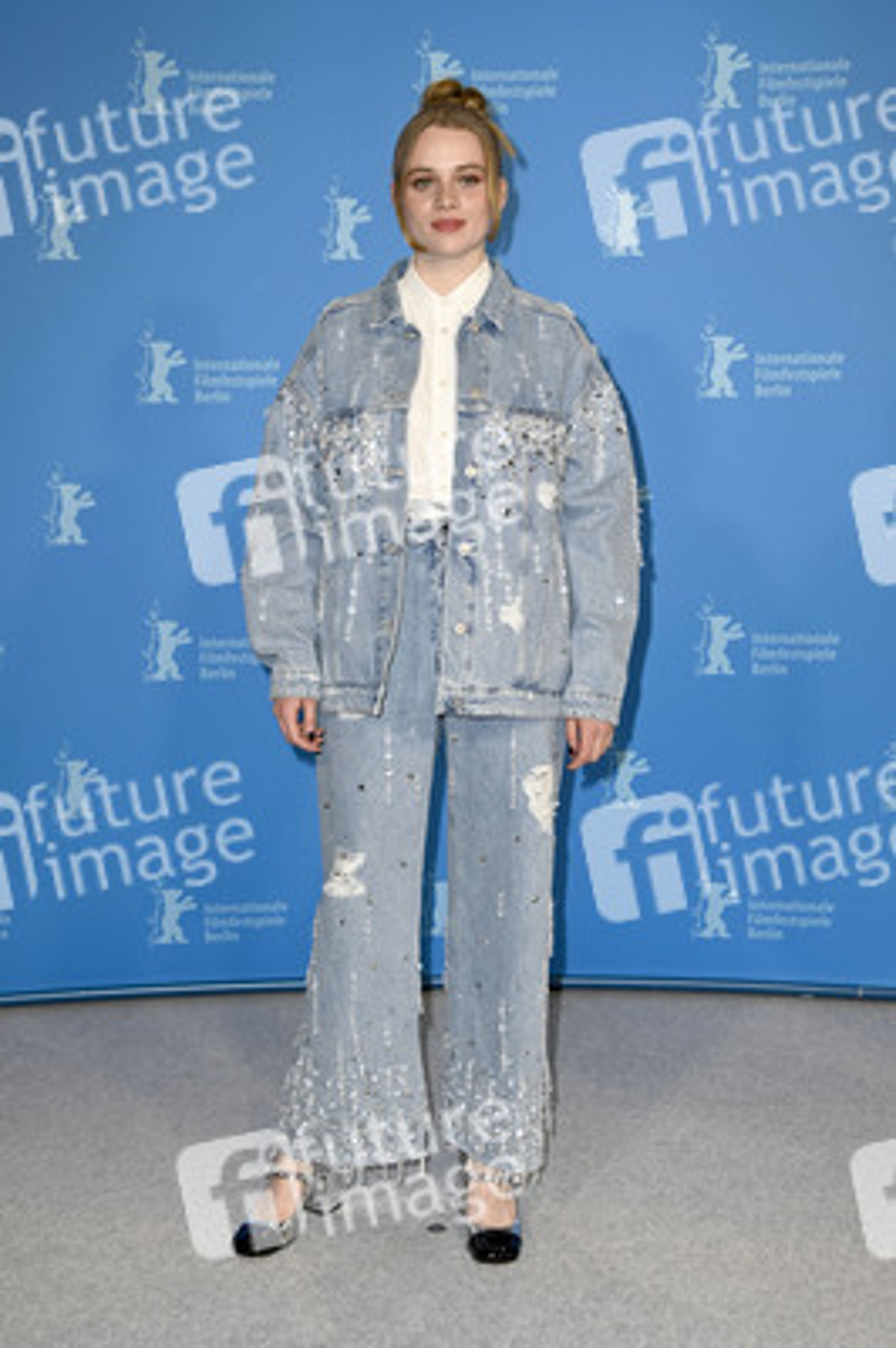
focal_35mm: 44
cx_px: 448
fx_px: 1645
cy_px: 674
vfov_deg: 44.5
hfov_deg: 30.5
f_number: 5.6
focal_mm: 44
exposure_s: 1/200
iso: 800
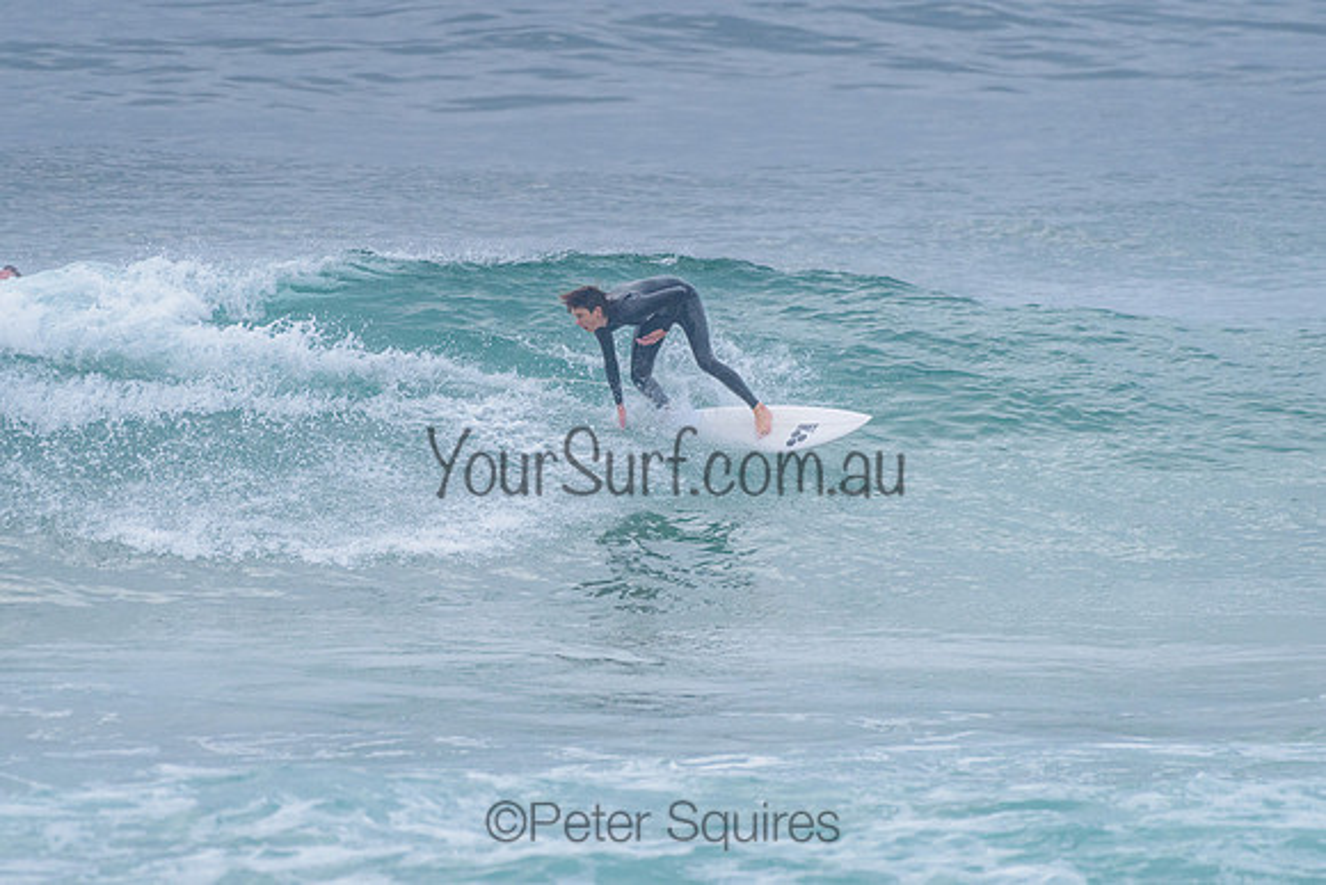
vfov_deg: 2.2
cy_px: 380
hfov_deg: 3.4
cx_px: 612
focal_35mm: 613
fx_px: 22578
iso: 1400
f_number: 5.6
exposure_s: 1/2000
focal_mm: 500
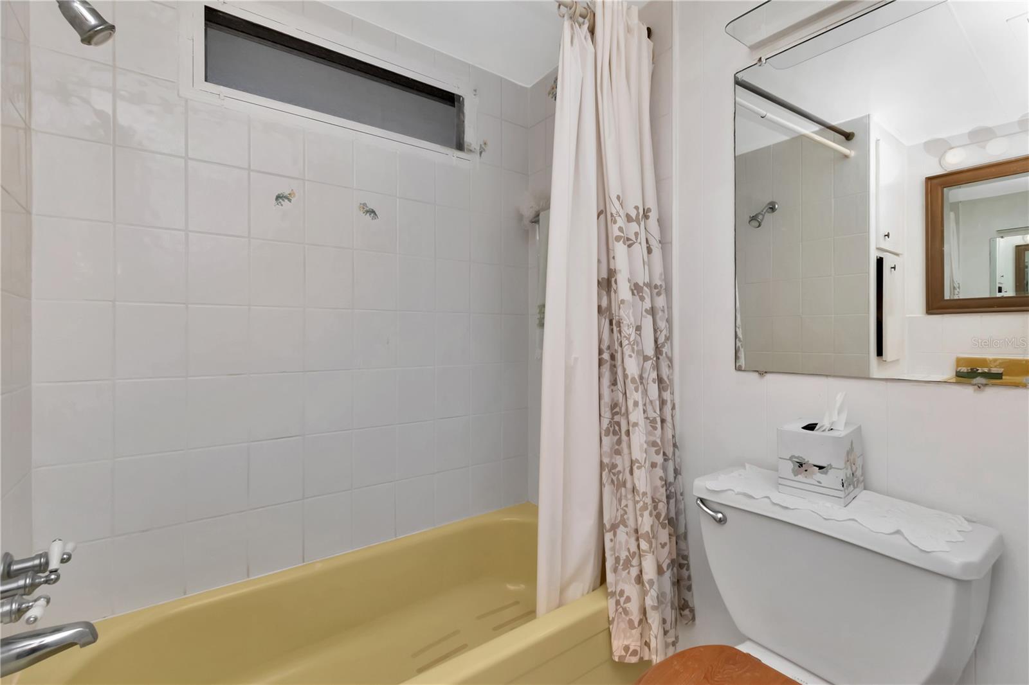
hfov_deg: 100.4
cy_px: 342
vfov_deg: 77.3
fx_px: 429
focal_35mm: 15
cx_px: 514
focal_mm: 10
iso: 500
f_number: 13
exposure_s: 1/200
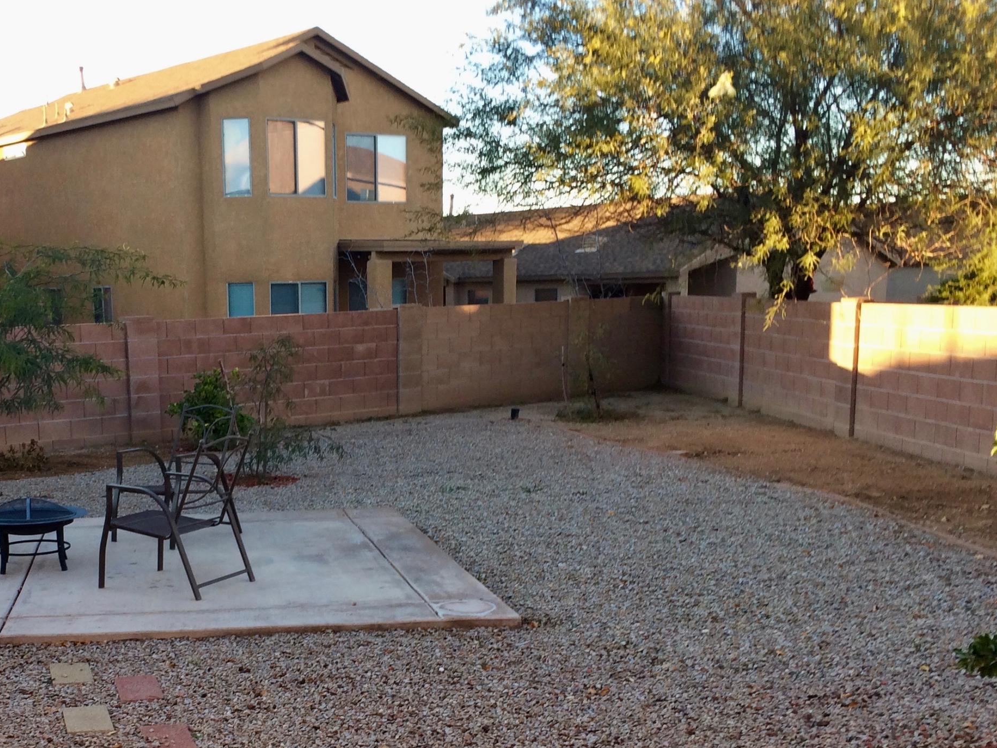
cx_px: 289
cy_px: 572
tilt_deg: -11.7
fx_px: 1354
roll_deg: +1.7
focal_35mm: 47
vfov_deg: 30.3
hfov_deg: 39.7
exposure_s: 1/160
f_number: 2.2
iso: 32
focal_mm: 4.15
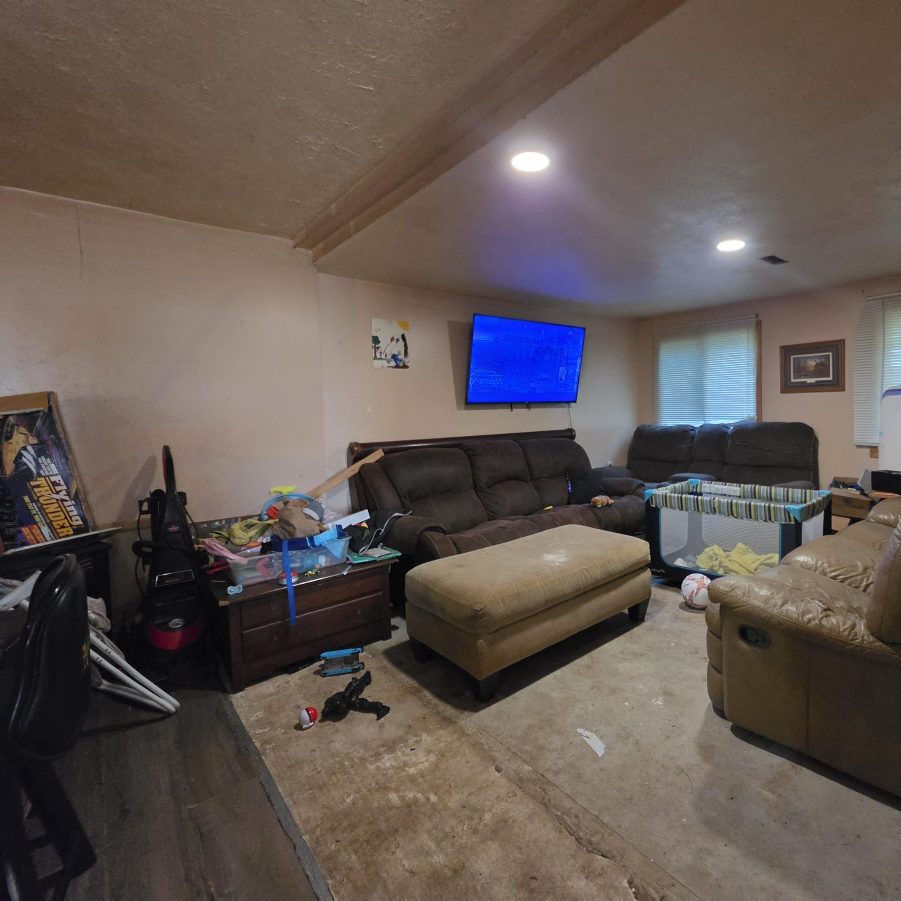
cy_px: 432
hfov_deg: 85.8
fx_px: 471
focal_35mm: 16
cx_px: 560
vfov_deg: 87.4
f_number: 1.9
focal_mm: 2.2
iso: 1250
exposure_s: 1/60
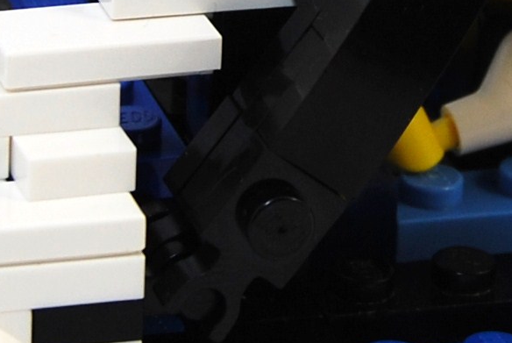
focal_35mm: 318
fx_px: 4528
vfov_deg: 4.3
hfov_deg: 6.5
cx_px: 384
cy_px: -87
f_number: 5.6
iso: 125
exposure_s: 1/125
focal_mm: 32
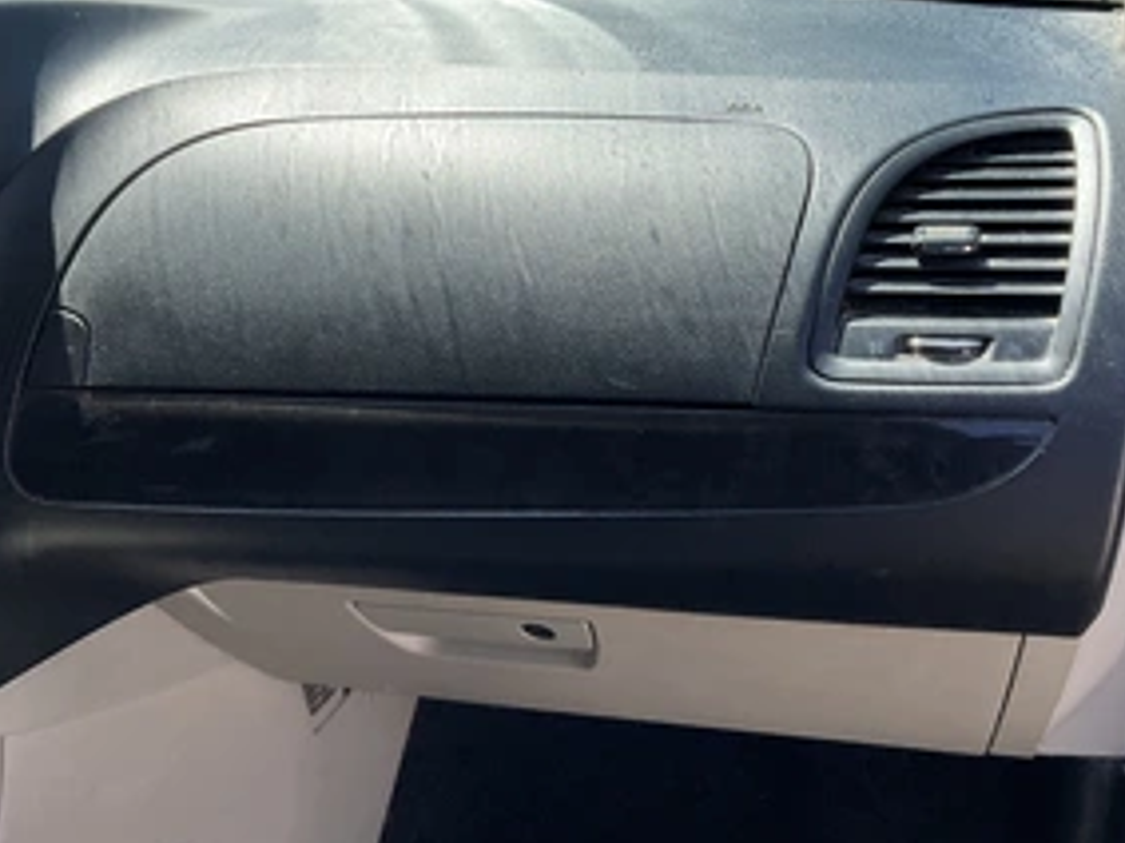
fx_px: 1332
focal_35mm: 41
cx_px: 696
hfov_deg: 45.4
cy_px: 402
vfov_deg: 35.1
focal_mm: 3
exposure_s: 1/519
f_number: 1.8
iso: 25
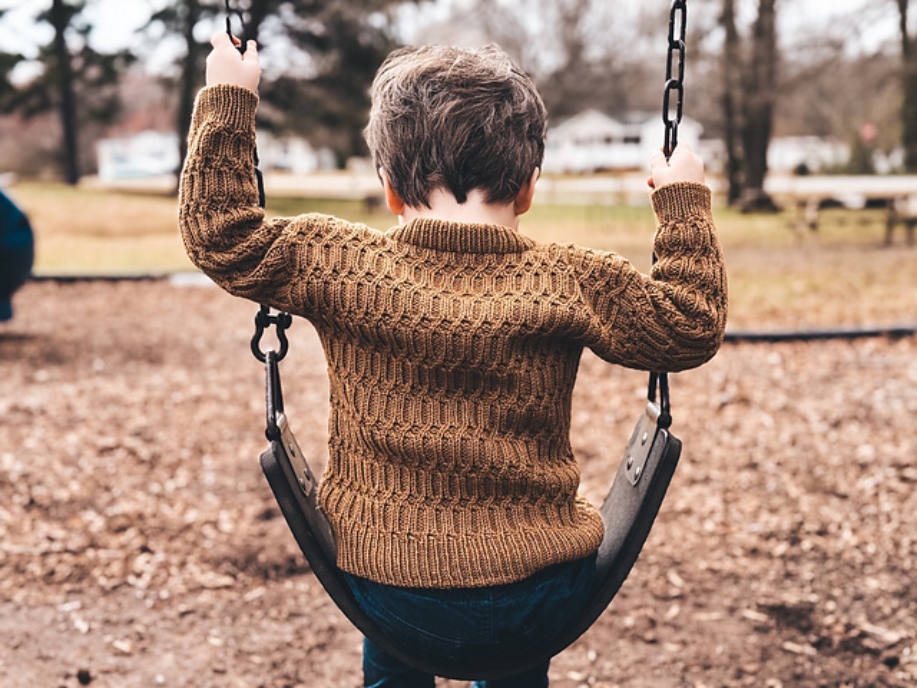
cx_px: 458
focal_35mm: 48
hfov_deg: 39.7
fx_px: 1272
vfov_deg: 30.3
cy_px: 344
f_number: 1.8
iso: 64
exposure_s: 1/550
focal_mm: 6.86
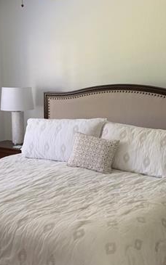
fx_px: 420
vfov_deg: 35.1
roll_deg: +0.7
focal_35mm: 58
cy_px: 134
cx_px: 74
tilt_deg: -8.2
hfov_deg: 22.3
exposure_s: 1/60
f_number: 1.8
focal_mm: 4.25
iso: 125
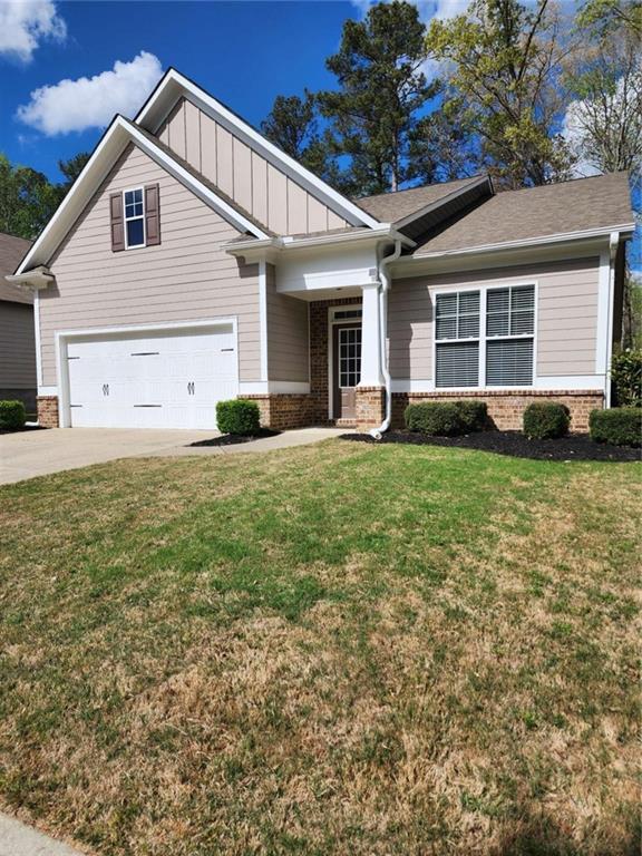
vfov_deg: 73.9
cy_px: 428
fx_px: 569
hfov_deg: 58.9
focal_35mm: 23
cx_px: 321
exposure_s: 1/1889
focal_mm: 6.4
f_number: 1.8
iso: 12
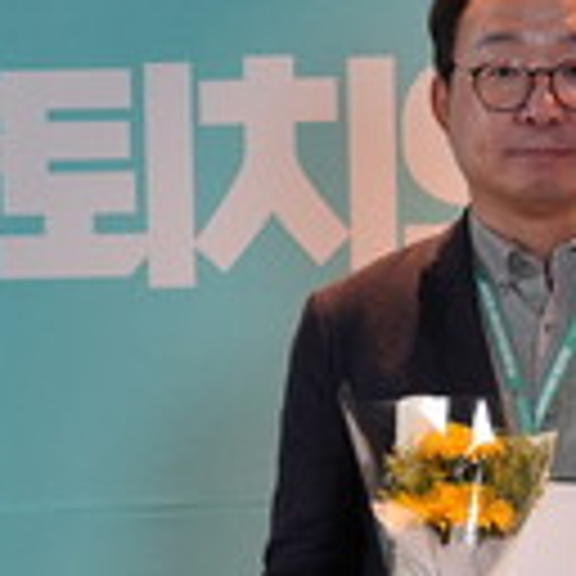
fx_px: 2772
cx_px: 464
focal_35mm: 147
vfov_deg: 11.8
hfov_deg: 11.8
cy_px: 490
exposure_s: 1/160
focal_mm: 35.3
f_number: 4
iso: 1250
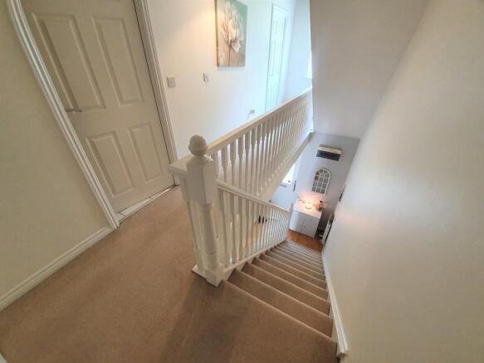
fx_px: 182
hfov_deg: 106.2
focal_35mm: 13
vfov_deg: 89.9
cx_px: 242
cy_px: 182
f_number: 2.2
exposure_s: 1/33
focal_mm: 1.8
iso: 320
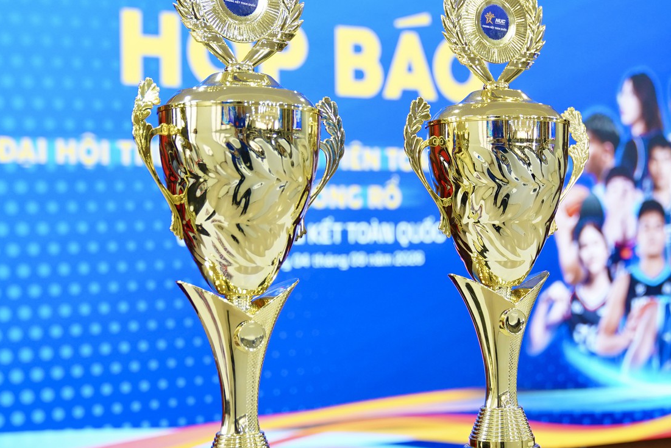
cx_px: 417
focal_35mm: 69
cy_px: 241
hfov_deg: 29.1
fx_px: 1286
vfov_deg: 19.7
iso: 1000
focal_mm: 38
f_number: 2.8
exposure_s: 1/160
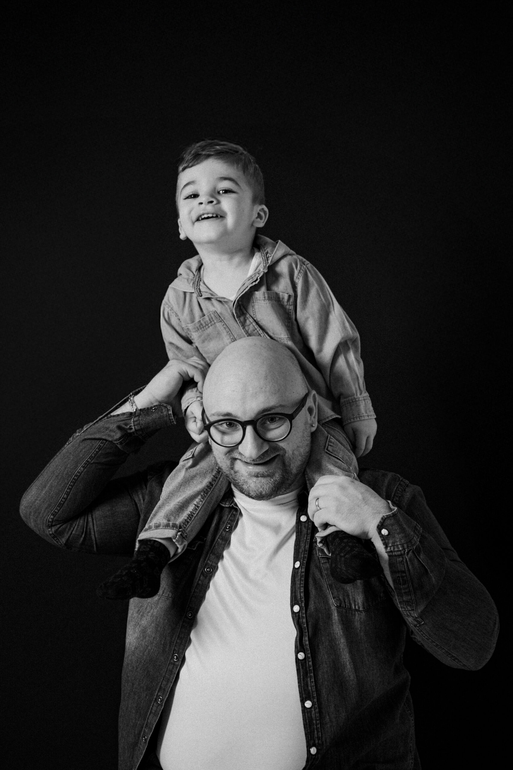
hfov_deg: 18.2
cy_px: 385
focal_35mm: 75
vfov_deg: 27.0
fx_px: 1603
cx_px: 256
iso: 250
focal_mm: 75
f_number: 4.5
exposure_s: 1/160
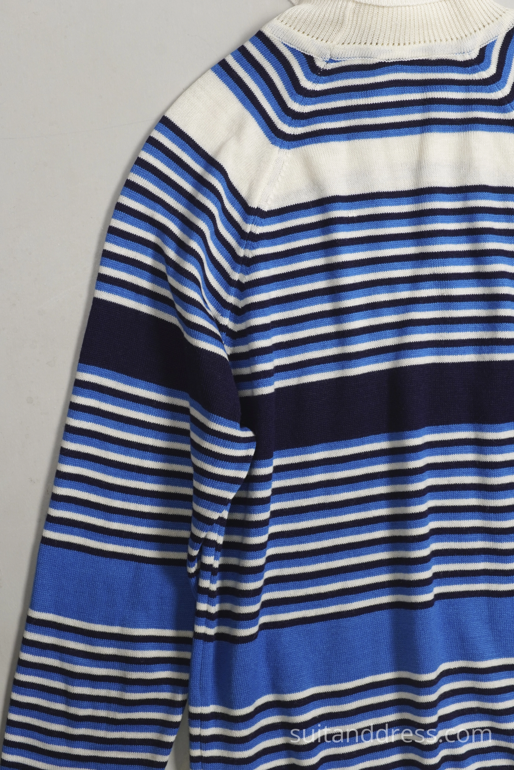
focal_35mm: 48
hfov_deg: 28.1
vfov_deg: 41.1
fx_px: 1028
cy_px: 385
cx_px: 257
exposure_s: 1/20
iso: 400
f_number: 10
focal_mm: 32
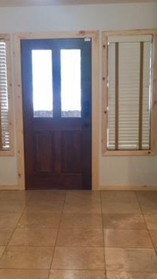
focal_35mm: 56
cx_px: 59
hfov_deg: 21.4
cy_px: 150
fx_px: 415
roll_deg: +0.9
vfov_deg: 37.2
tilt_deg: -9.1
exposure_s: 1/15
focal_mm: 4.15
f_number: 2.2
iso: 50
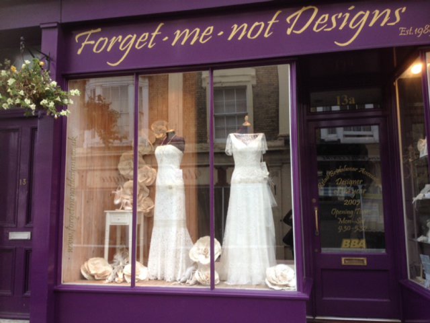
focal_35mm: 35
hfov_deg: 52.6
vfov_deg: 40.7
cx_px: 215
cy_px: 162
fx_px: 435
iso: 50
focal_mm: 4.28
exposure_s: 1/40
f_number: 2.4
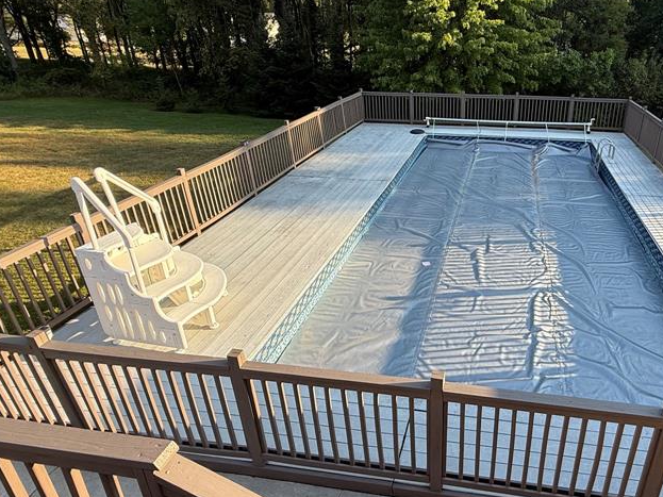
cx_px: 454
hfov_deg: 71.2
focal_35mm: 23
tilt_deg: -26.1
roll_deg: +0.3
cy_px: 211
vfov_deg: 58.6
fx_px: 440
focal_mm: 2.22
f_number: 2.2
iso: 50
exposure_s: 1/461
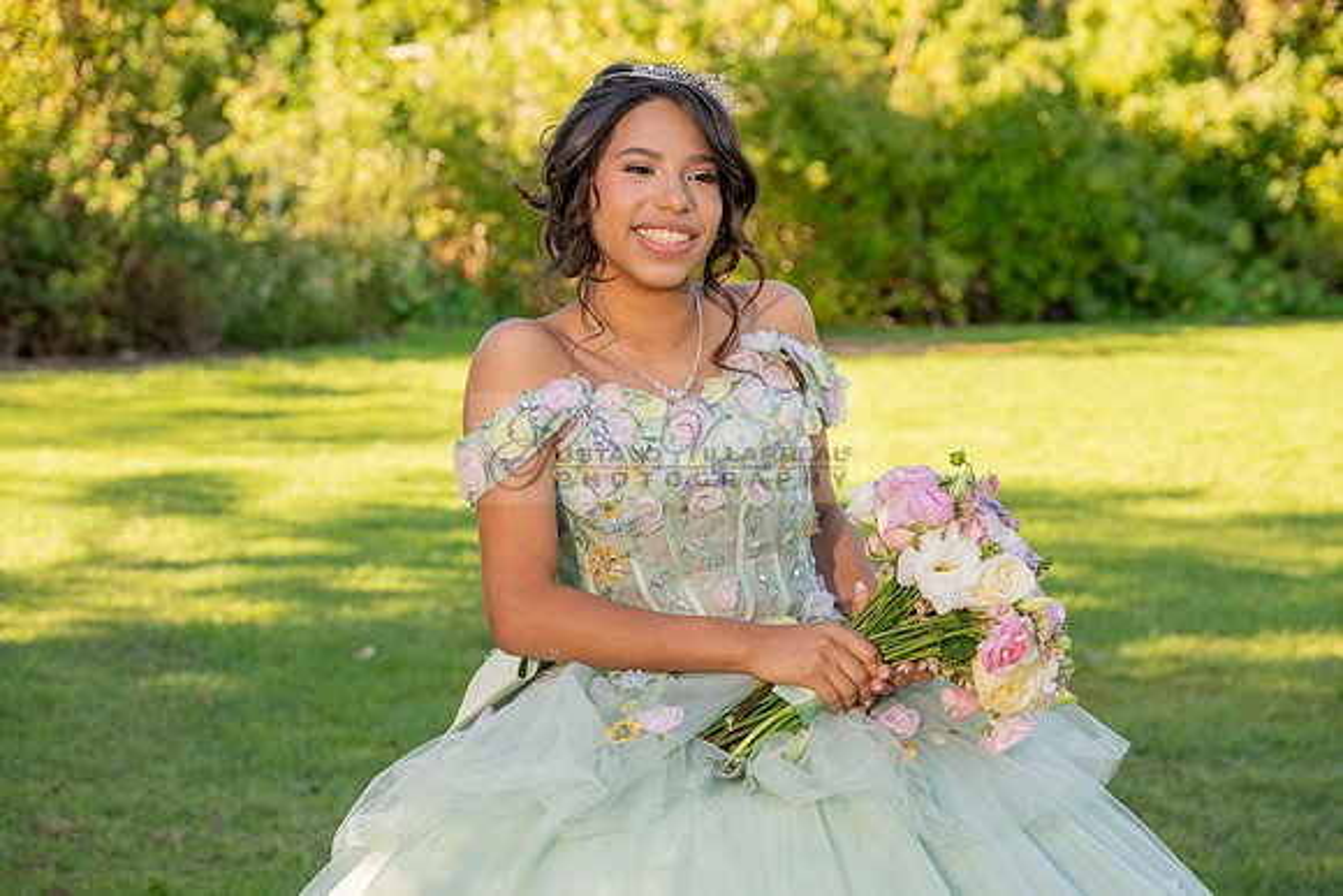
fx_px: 3172
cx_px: 672
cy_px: 448
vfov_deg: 16.1
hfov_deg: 23.9
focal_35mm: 85
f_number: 5.6
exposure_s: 1/200
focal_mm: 85
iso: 200
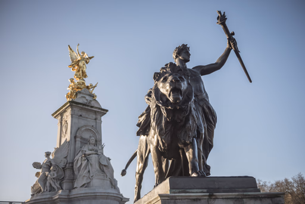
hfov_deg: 50.7
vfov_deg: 35.1
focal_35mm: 38
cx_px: 152
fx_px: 322
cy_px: 102
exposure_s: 1/640
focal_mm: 38
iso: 50
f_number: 2.8
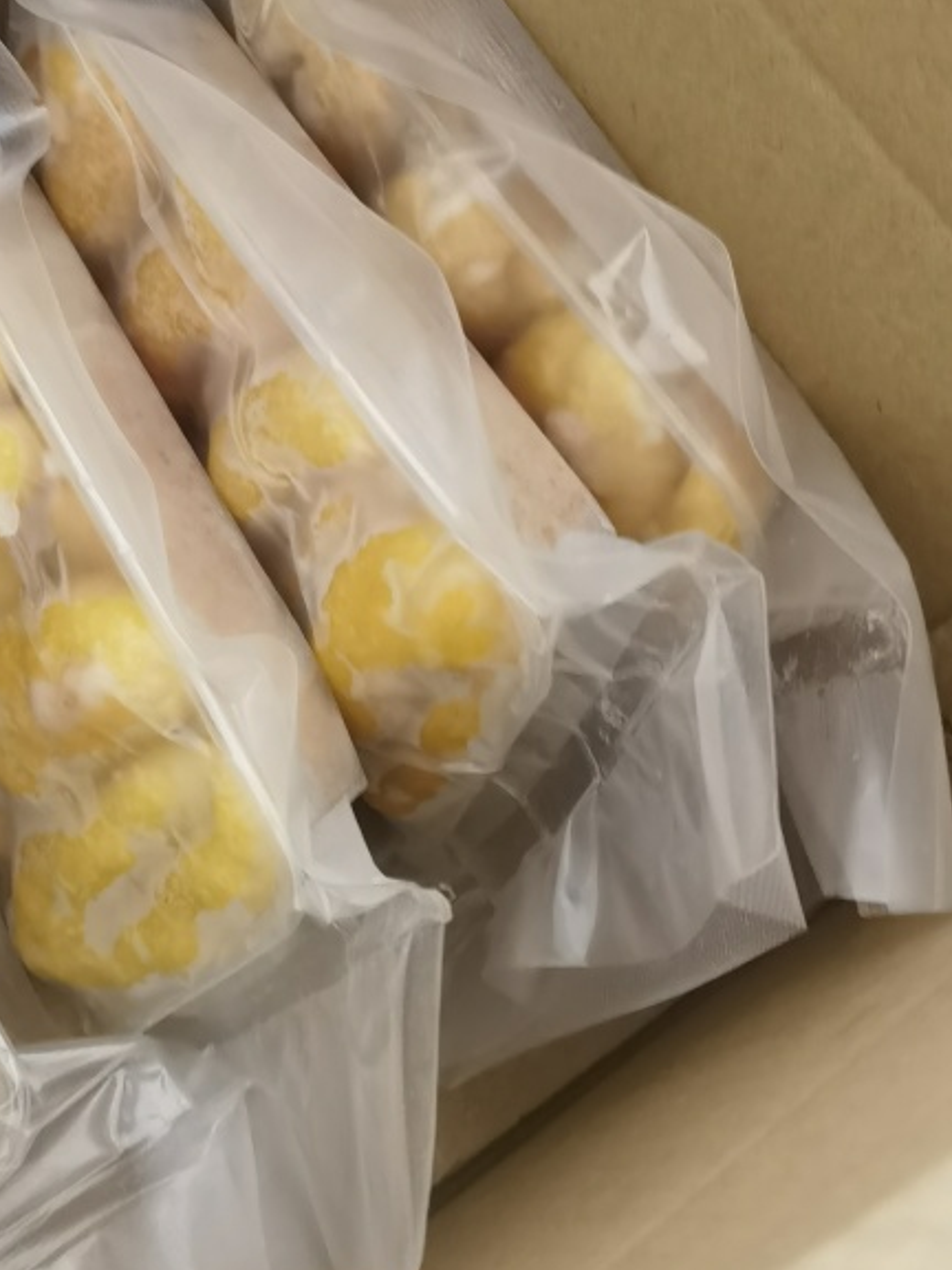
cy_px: 462
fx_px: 1833
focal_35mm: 50
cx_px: 317
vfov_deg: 37.9
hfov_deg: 28.9
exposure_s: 1/25
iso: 800
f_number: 1.9
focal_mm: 6.67
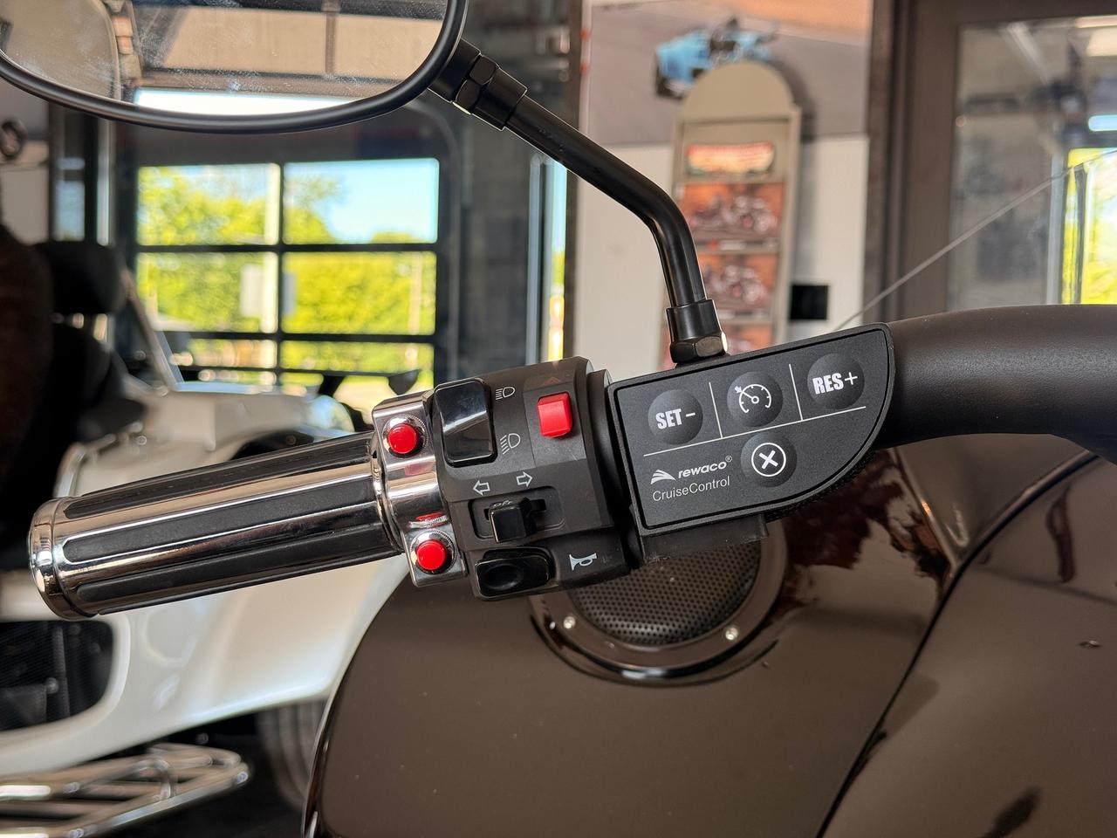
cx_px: 558
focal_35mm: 48
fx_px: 1549
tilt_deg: -1.2
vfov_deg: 30.3
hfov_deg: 39.7
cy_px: 419
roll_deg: -1.6
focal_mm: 6.76
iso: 50
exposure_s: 1/135
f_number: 1.78
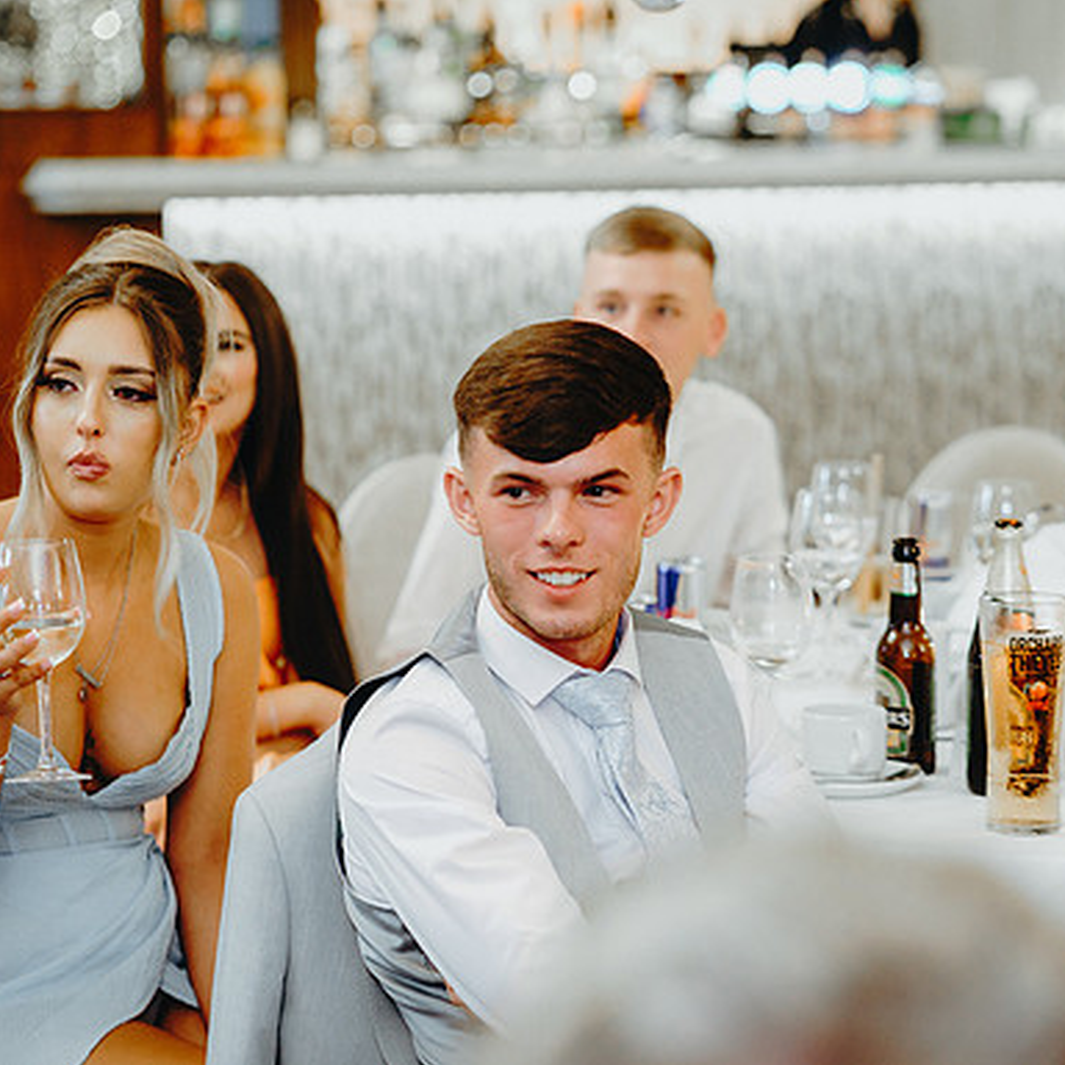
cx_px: 535
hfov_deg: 16.0
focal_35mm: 109
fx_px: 3794
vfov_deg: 16.0
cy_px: 534
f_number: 2.8
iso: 2000
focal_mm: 85
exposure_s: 1/125
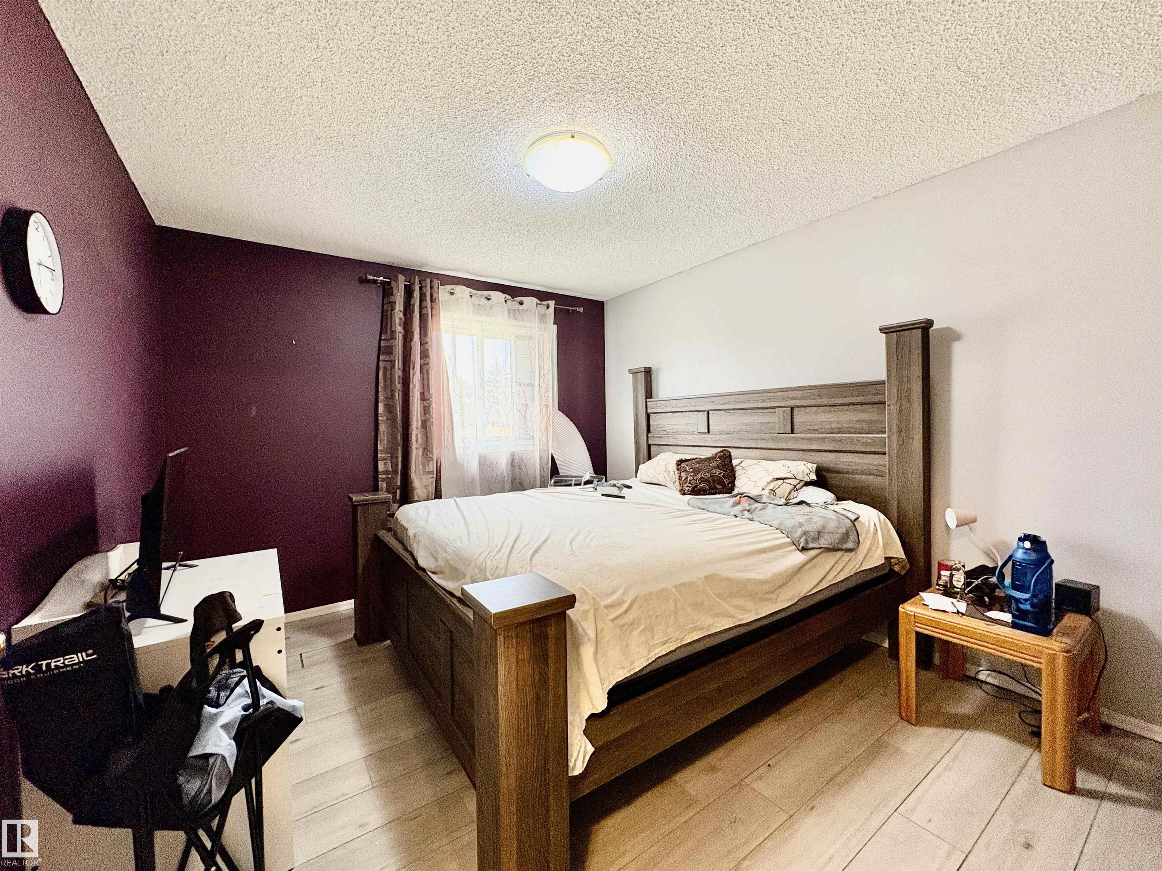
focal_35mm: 14
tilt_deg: -0.7
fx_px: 470
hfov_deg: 102.1
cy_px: 436
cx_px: 581
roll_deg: +1.6
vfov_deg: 85.7
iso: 200
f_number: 2.2
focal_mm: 2.22
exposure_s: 1/60
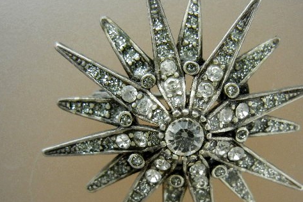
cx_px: 181
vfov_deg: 16.4
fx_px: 698
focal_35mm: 83
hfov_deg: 24.4
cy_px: 131
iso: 400
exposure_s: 1/35.4
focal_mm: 10.6
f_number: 4
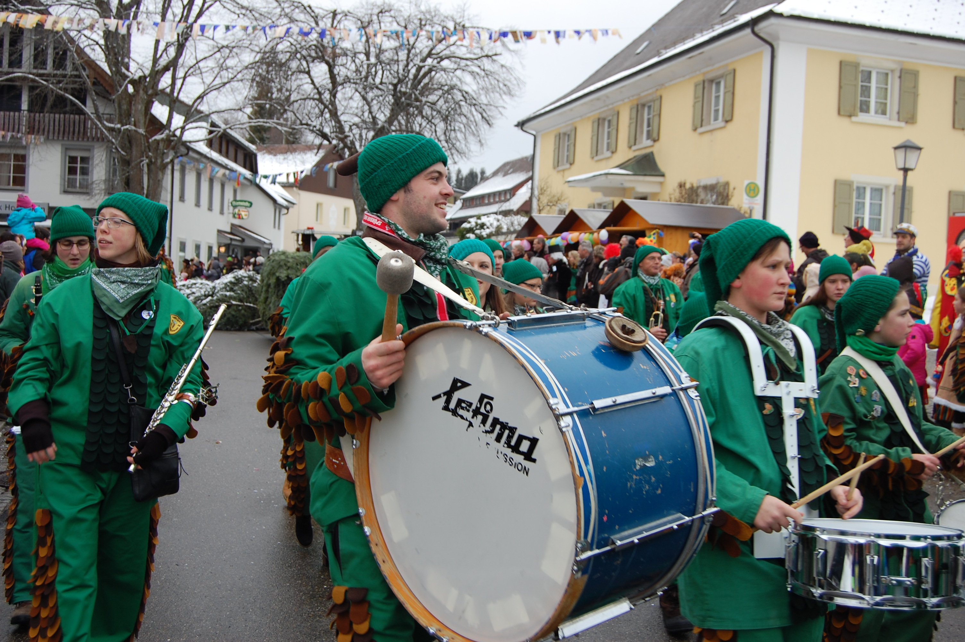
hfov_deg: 49.6
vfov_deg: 34.1
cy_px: 321
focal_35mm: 39
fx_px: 1044
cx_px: 482
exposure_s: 1/125
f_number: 5.6
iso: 200
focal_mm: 26
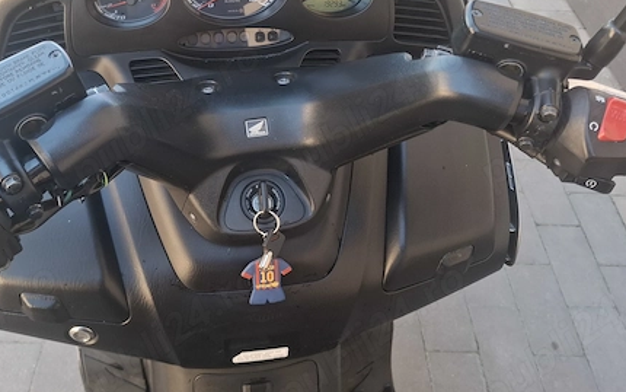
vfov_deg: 36.9
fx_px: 580
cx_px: 268
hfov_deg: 56.5
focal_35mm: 34
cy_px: 131
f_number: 1.8
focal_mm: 5.54
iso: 64
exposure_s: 1/100
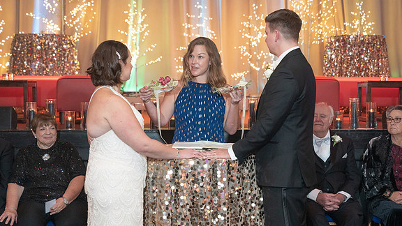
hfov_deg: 26.8
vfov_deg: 15.3
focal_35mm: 79
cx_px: 212
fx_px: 842
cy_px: 116
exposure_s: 1/125
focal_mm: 70
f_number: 4
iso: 4000
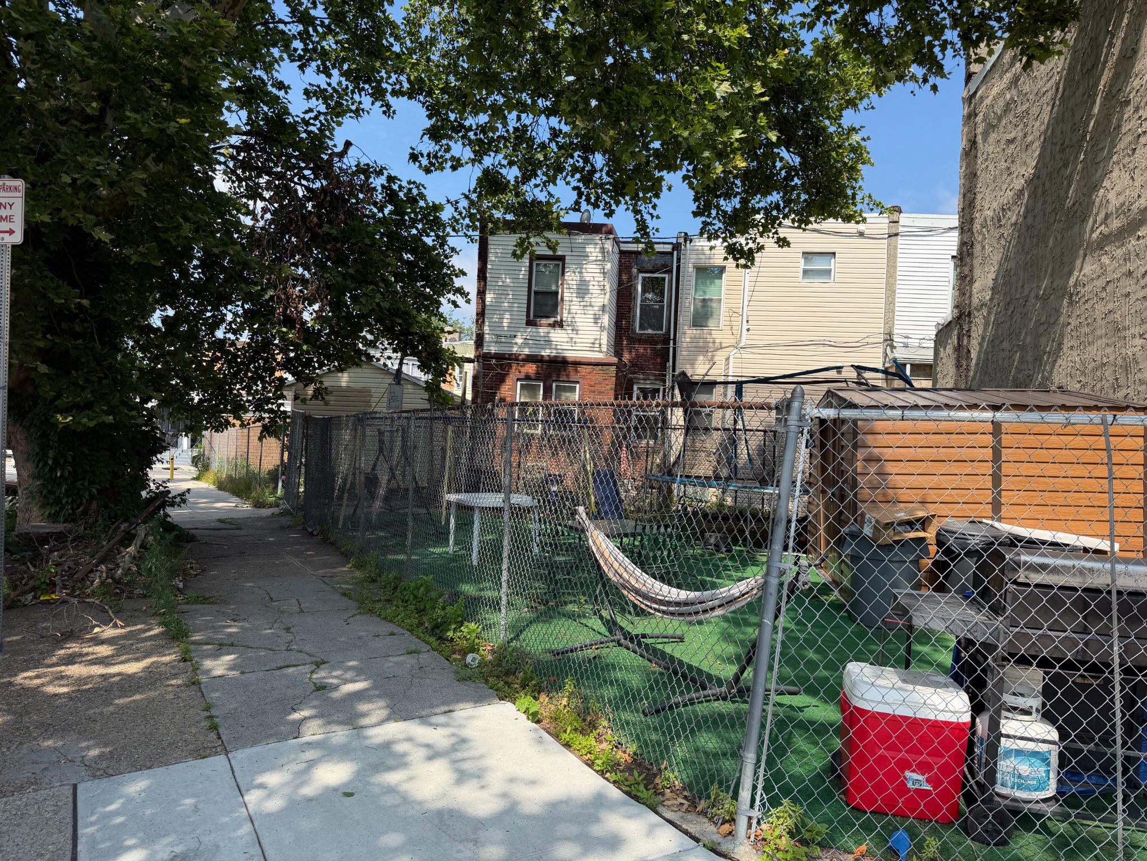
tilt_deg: +0.4
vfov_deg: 56.8
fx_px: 795
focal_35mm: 24
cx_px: 574
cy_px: 430
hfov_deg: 71.6
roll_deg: -2.9
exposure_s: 1/3279
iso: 100
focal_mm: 6.76
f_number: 1.78
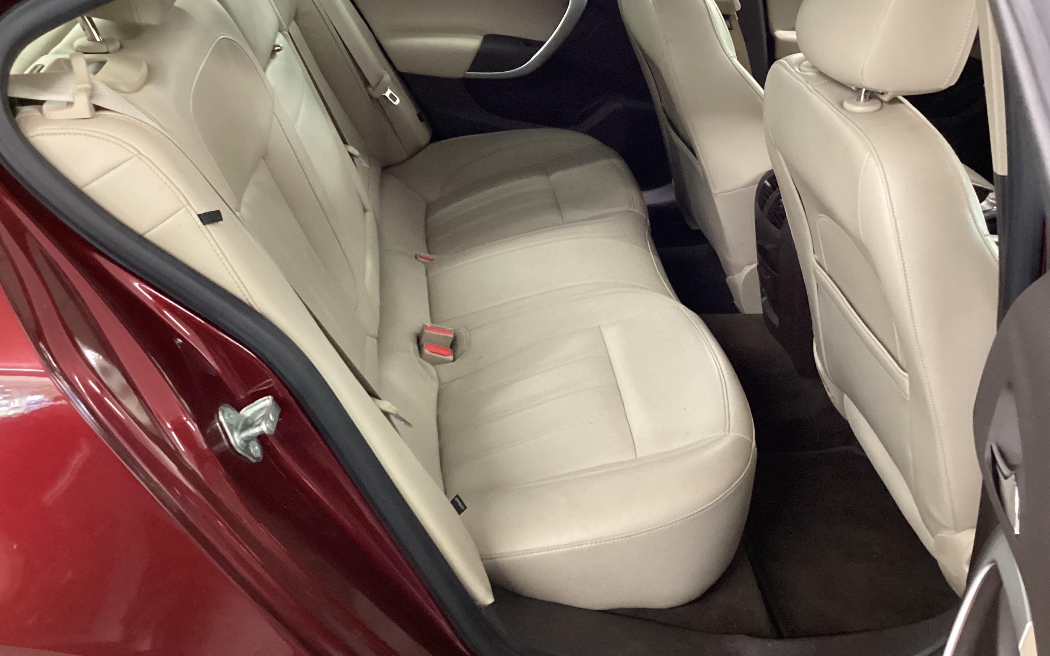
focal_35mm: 37
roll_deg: -2.3
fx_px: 1059
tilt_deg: -28.7
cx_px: 577
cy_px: 261
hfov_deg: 52.7
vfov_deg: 34.3
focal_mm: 3.3
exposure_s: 1/30
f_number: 2.4
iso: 400
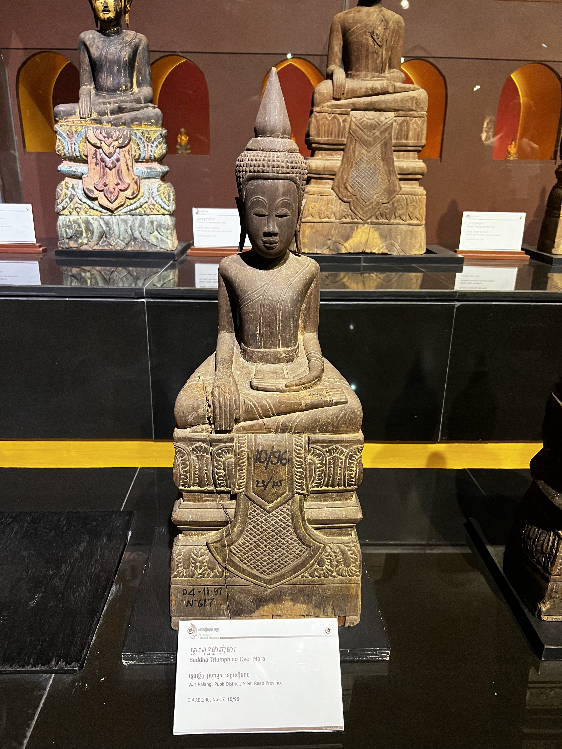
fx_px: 563
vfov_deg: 67.3
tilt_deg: -19.5
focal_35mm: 26
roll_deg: -0.5
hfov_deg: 53.1
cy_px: 374
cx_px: 281
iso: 500
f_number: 1.5
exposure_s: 1/33
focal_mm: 5.7
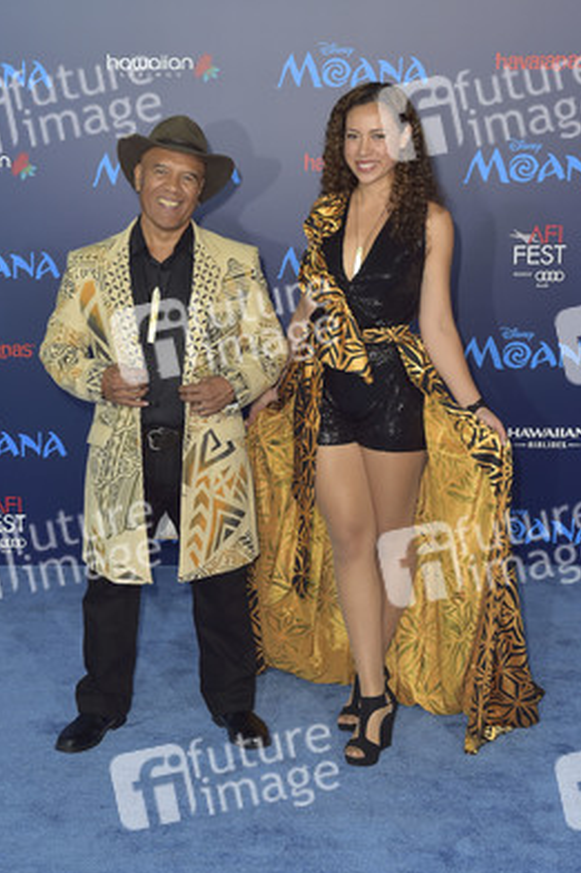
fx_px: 1187
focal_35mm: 49
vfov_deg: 40.4
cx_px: 290
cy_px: 443
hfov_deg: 27.5
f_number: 4.5
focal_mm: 48
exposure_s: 1/320
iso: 400
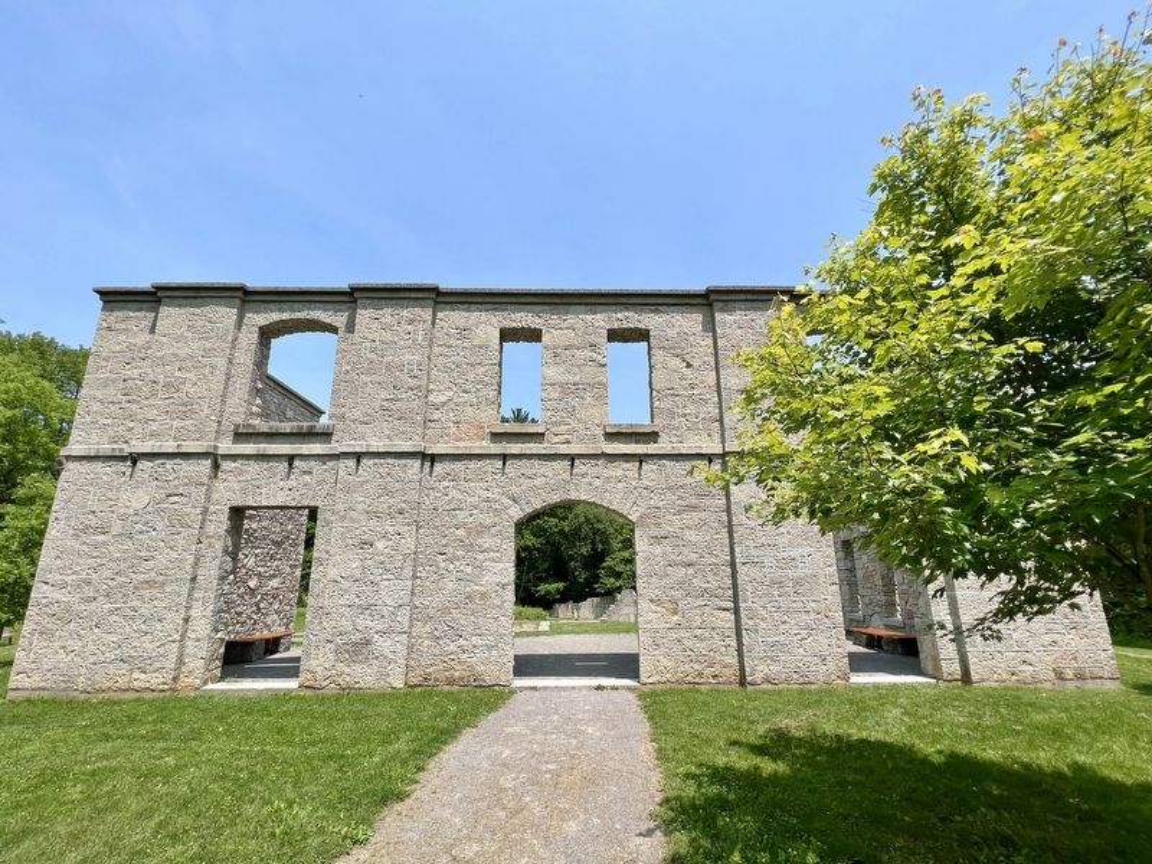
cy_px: 432
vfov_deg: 89.9
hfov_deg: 106.2
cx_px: 576
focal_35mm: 13
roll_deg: +0.8
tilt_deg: +17.1
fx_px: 433
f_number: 1.8
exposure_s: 1/1488
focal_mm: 1.57
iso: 32
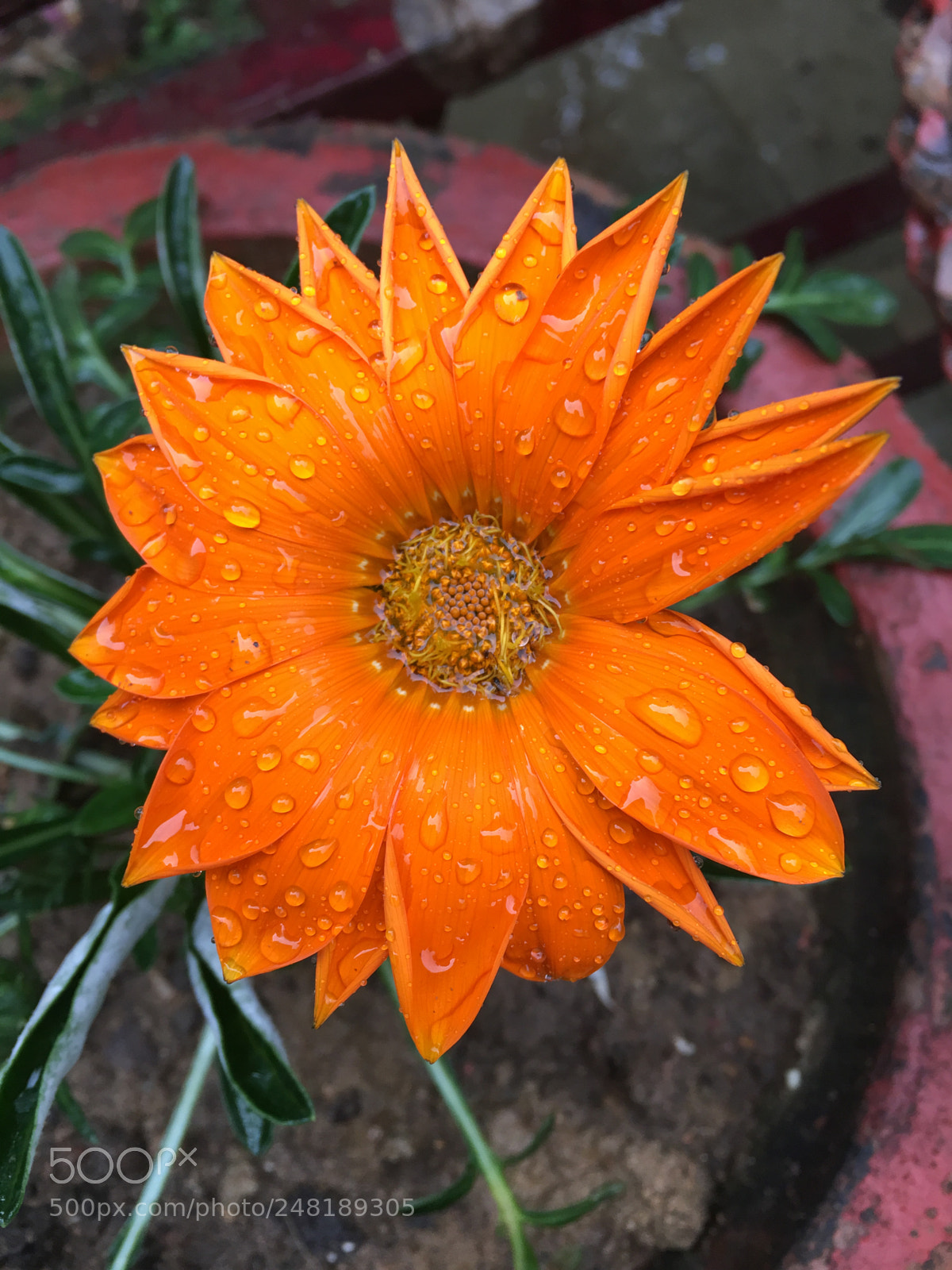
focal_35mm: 29
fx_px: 1063
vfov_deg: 61.7
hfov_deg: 48.2
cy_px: 635
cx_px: 476
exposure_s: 1/33
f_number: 2.2
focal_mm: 4.15
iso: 25
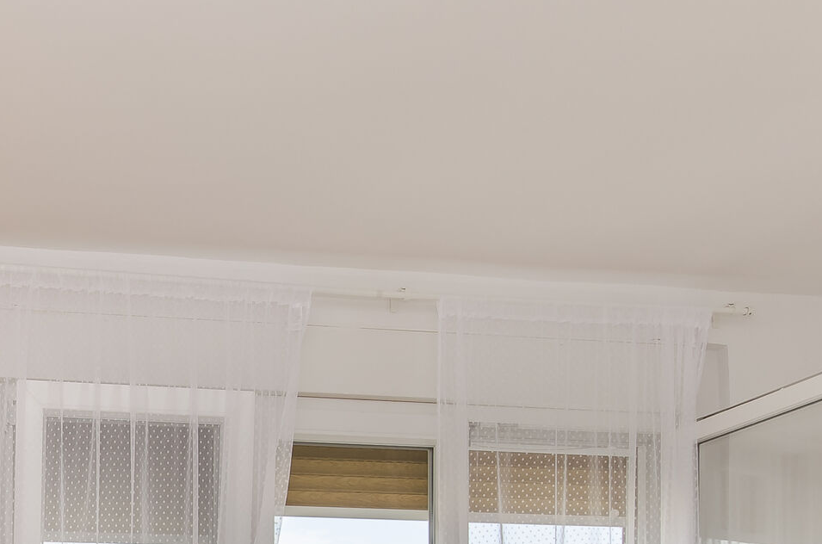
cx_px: 27
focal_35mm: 44
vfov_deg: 25.2
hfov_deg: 40.0
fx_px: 1002
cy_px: 748
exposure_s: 1/100
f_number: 8
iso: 100
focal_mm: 10
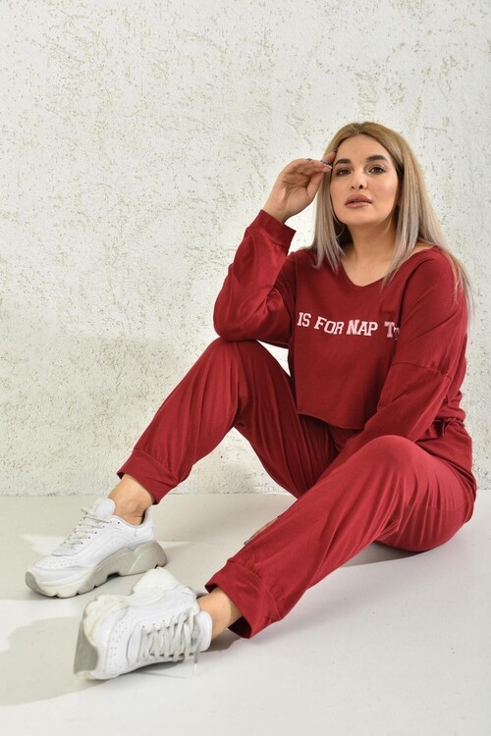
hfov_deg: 31.9
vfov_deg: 46.4
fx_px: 859
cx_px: 246
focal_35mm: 42
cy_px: 368
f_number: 7.1
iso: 100
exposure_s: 1/160
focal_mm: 42
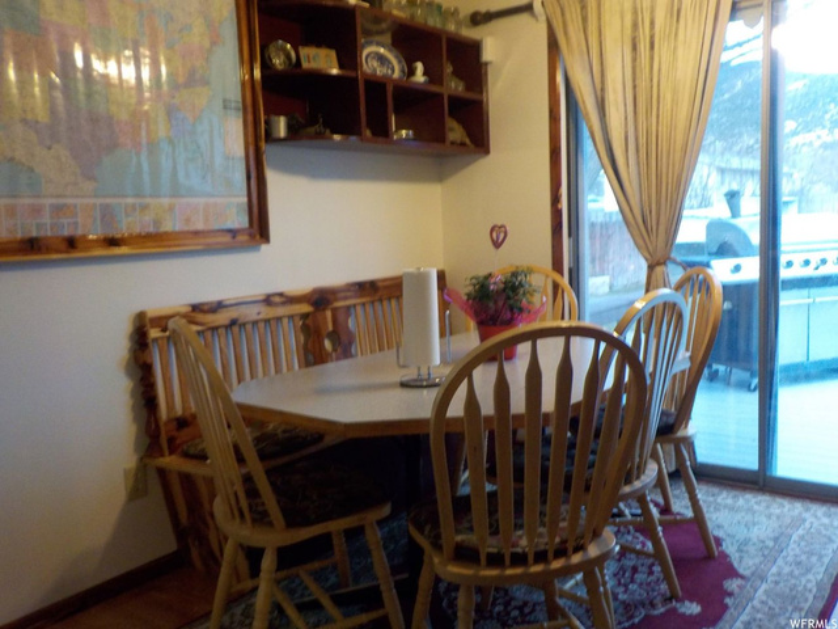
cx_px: 419
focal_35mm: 30
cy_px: 314
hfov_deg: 60.0
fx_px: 726
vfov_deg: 46.8
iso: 280
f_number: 3.3
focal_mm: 4.1
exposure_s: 1/30
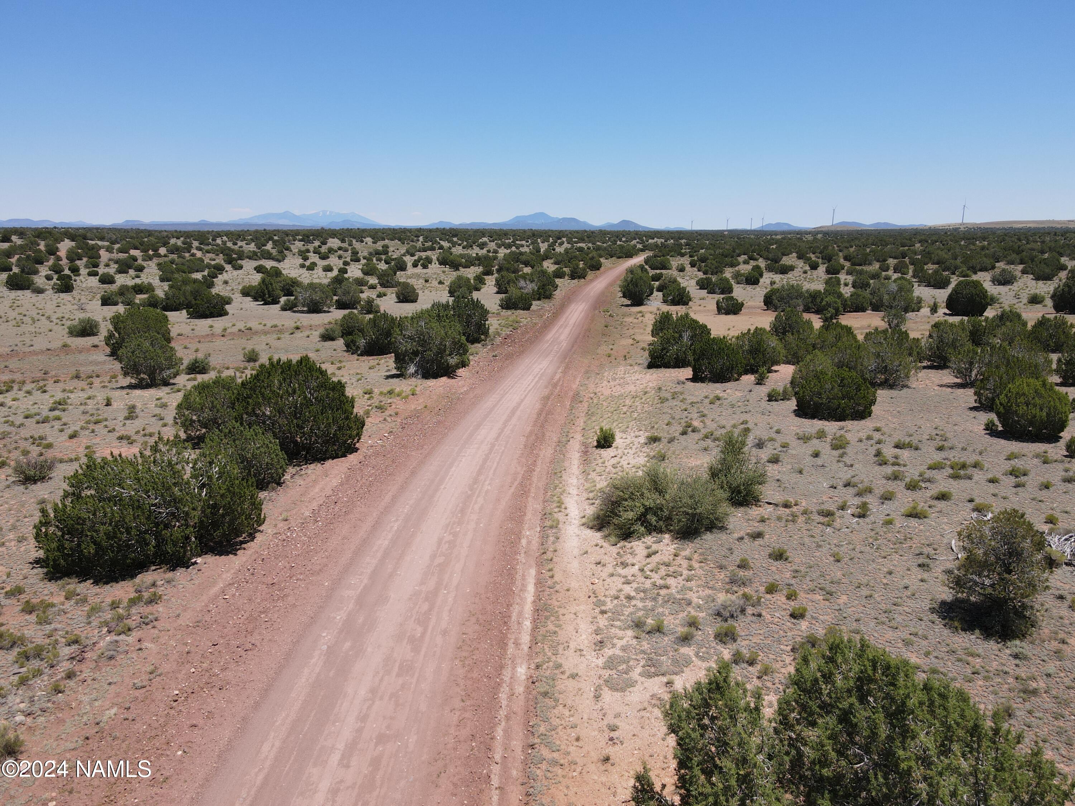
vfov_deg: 56.8
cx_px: 538
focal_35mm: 24
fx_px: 745
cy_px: 403
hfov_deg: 71.6
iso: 100
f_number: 2.8
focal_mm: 4.5
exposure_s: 1/725
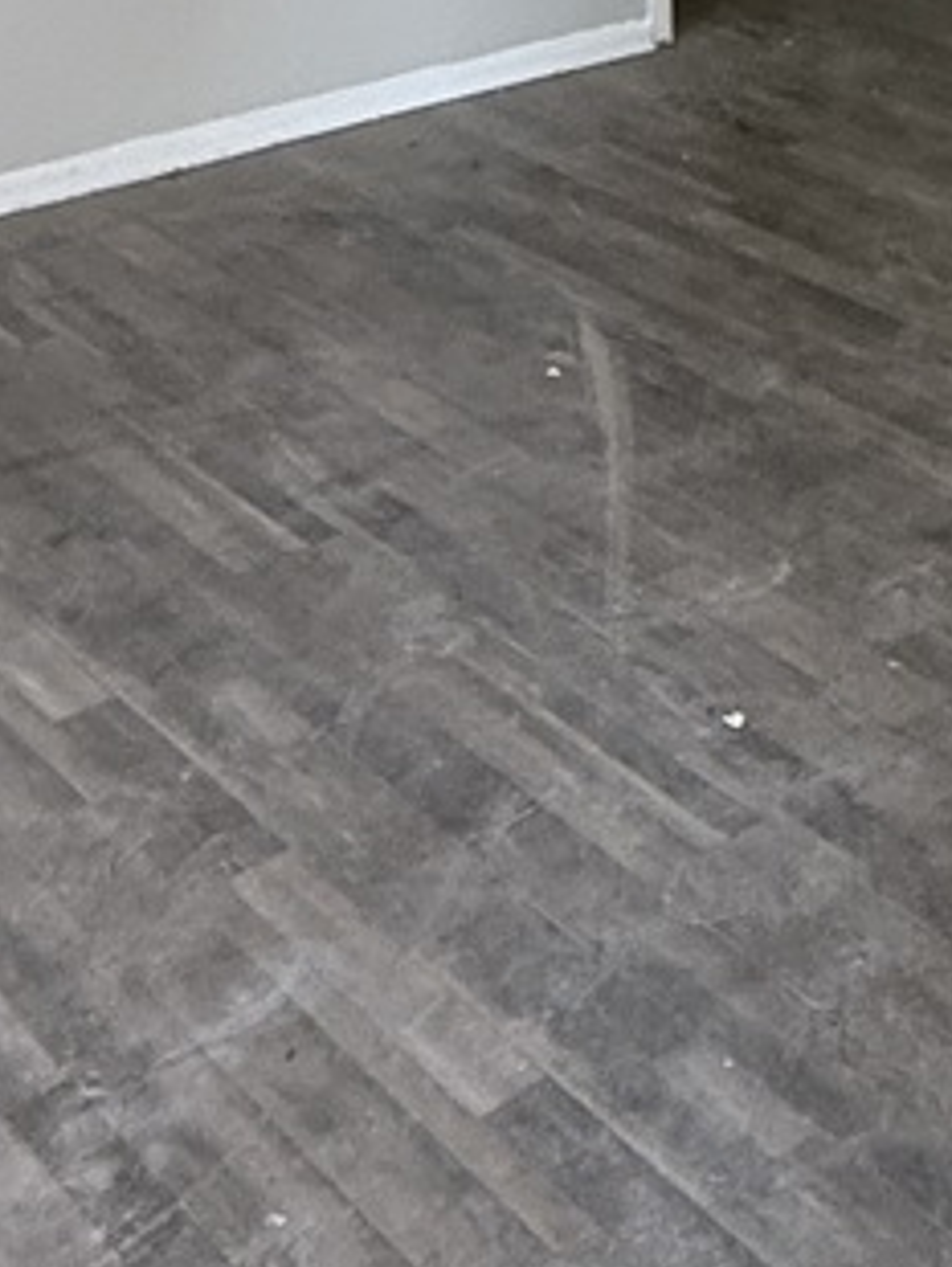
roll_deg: +0.8
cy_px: -274
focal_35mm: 65
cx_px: 1148
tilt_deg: -6.1
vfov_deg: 26.3
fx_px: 2380
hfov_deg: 21.0
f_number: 2.2
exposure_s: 1/60
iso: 400
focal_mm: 2.22
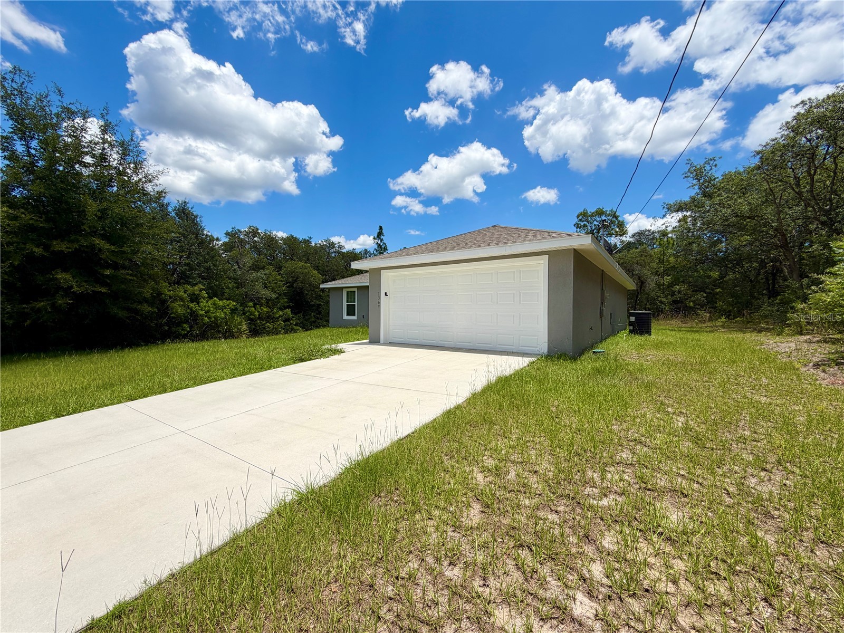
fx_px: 341
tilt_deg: +0.1
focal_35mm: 14
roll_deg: +0.3
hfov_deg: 102.1
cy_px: 316
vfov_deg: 85.7
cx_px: 422
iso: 20
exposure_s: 1/1464
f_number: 2.2
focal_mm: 2.22
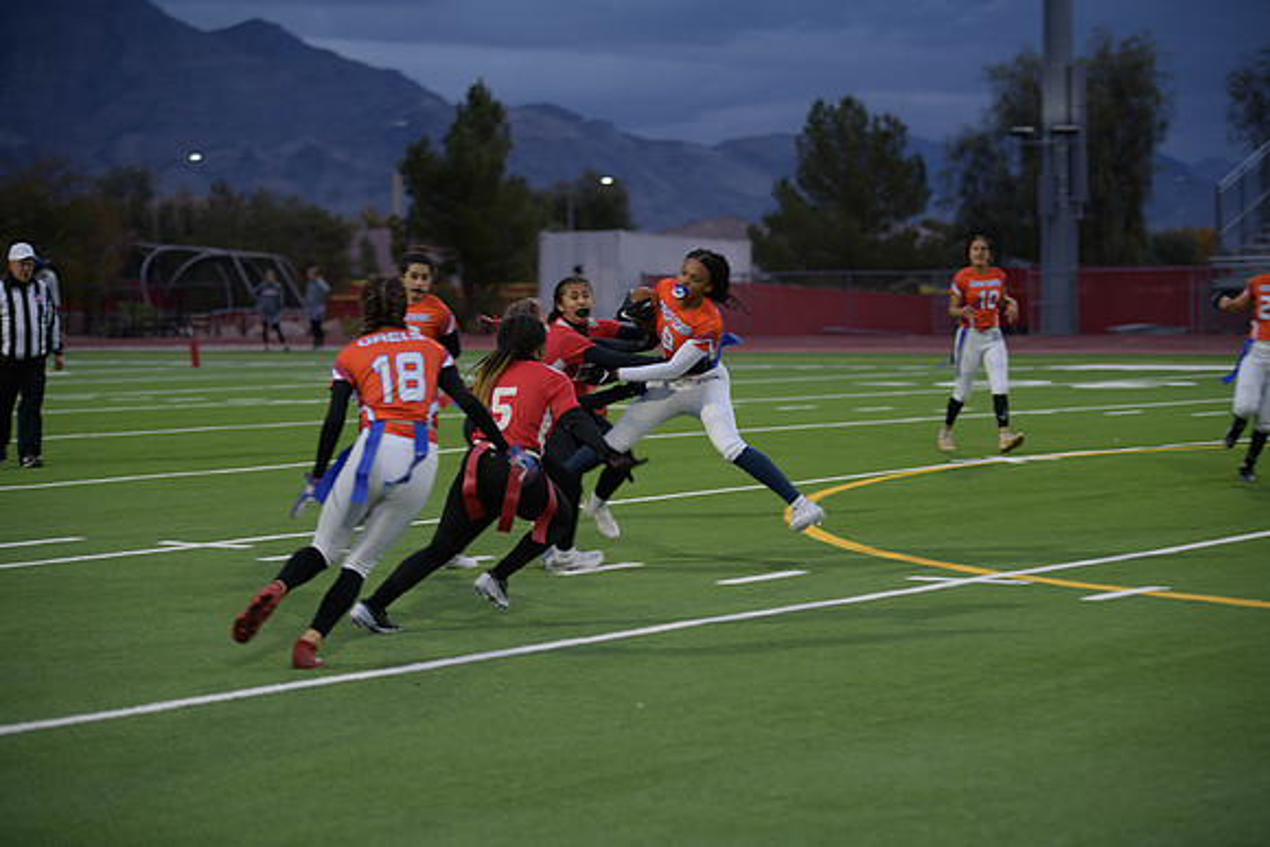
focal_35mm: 110
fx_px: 3881
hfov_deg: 18.6
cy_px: 424
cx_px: 635
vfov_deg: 12.5
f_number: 2.8
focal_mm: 110
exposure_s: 1/200
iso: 320
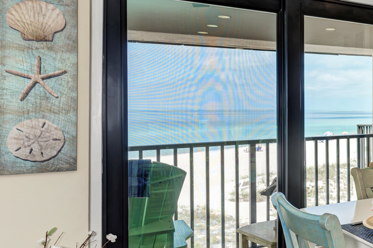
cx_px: 451
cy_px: 105
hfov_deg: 35.4
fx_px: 445
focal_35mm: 43
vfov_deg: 31.1
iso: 100
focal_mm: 17
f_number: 7.1
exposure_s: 1/60
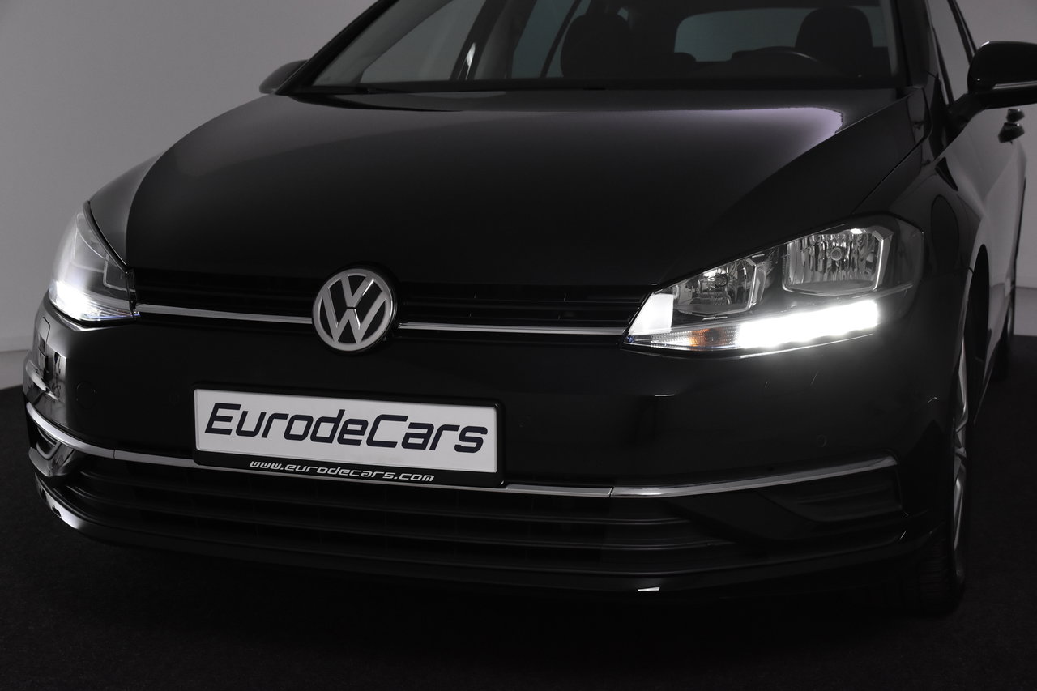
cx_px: 518
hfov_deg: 35.1
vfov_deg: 23.8
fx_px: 1642
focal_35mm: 57
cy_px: 346
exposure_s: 1/200
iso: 1600
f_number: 7.1
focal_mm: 38
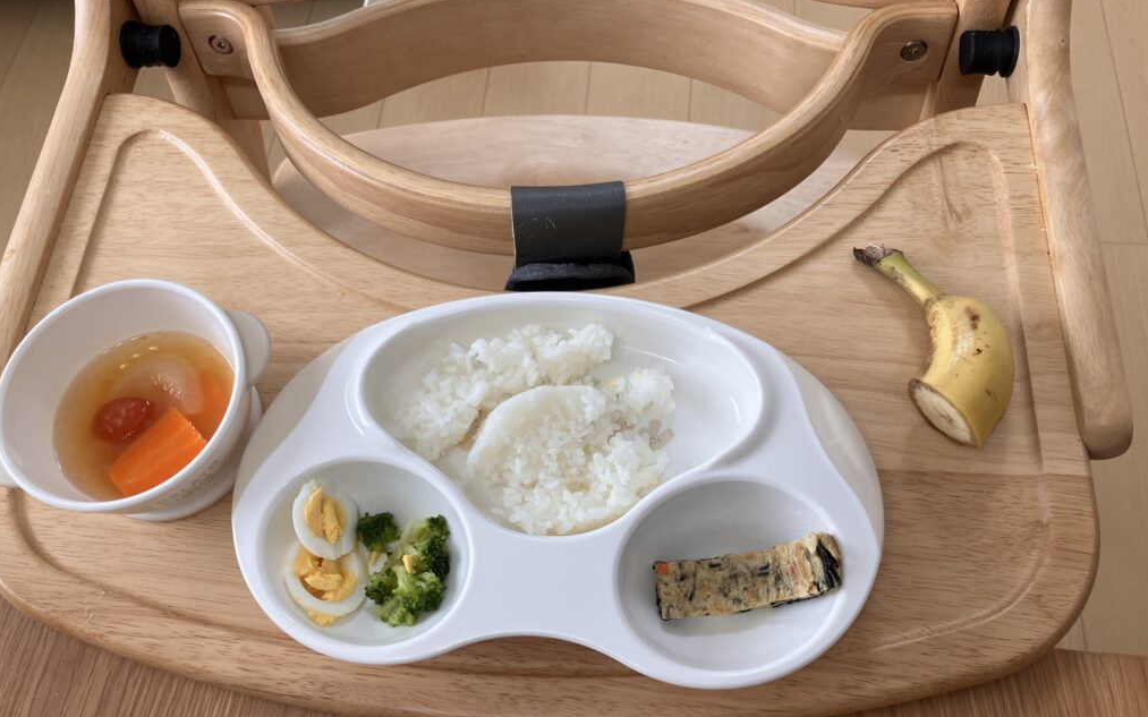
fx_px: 939
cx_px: 576
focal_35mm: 30
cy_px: 374
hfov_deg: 62.9
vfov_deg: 41.8
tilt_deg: -63.4
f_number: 1.8
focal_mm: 3.99
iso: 40
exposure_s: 1/120
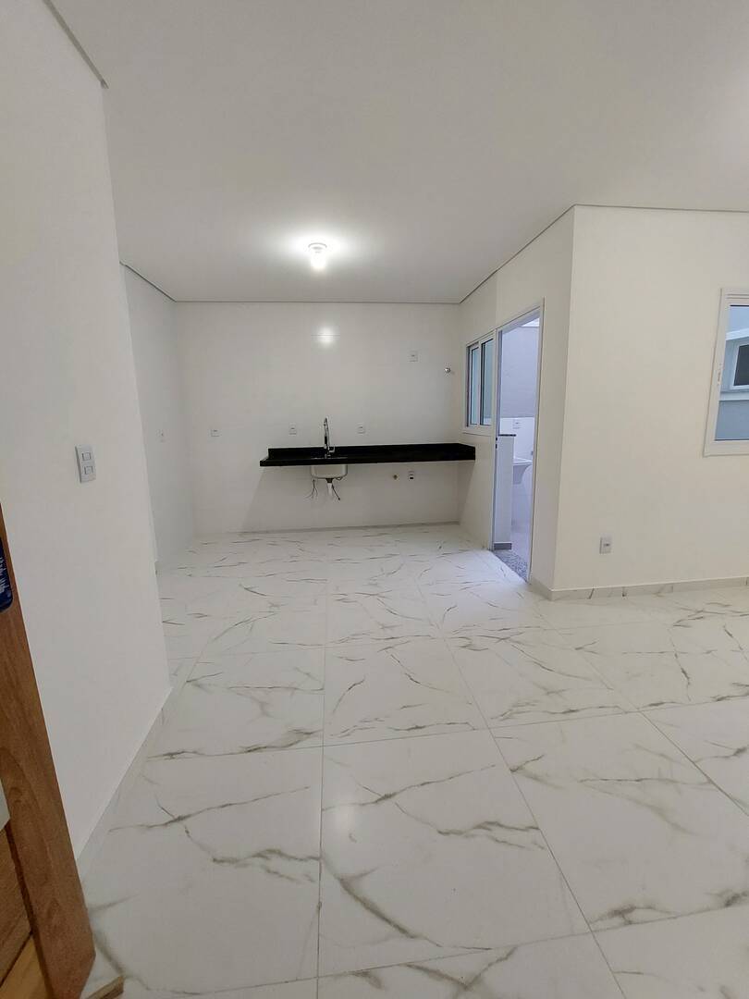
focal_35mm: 13
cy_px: 500
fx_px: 375
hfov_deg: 89.9
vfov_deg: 106.2
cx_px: 374
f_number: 2.2
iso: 160
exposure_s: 1/60
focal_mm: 1.74
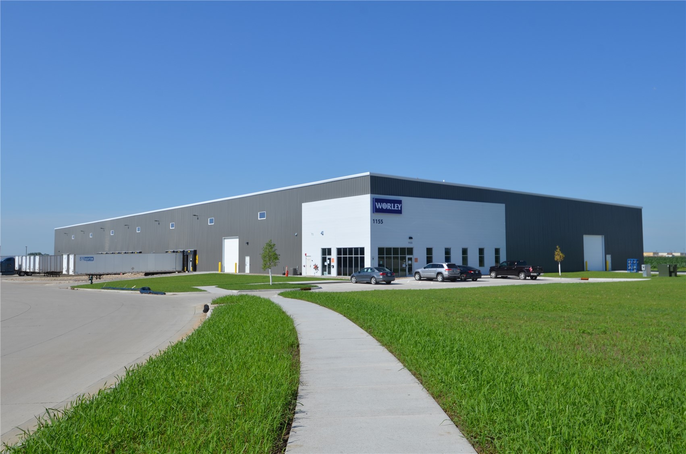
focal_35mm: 30
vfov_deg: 43.4
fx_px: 570
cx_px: 343
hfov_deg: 62.0
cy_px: 227
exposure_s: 1/320
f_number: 8
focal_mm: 20
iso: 100
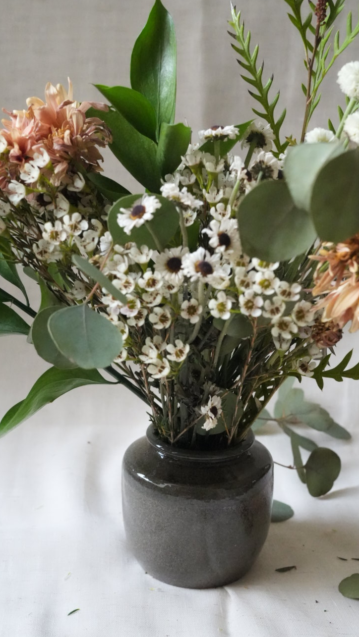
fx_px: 913
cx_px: 190
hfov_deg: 22.2
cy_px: 385
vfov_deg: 38.3
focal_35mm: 54
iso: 16000
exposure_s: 1/200
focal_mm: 41
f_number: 8
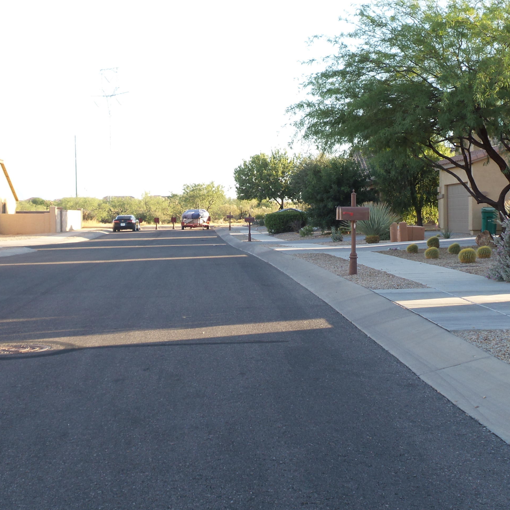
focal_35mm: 70
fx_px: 1167
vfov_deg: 24.7
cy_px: 257
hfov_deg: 24.7
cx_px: 267
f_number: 3.8
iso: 100
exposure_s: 1/125
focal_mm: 9.2
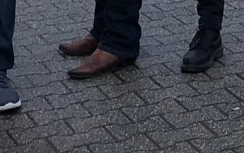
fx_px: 1343
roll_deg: +1.7
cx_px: 284
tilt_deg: +9.0
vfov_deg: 5.7
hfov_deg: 10.2
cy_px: -437
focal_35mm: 202
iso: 20
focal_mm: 4
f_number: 1.8
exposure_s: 1/960
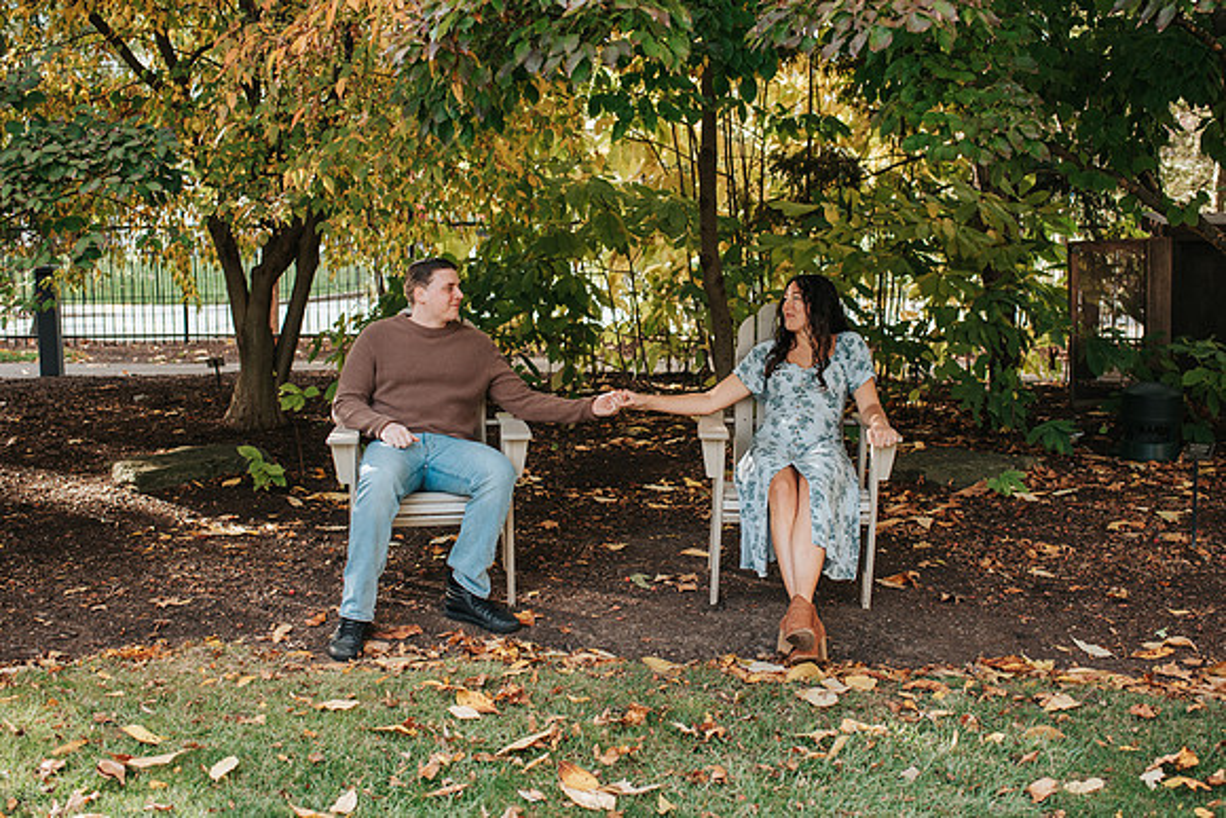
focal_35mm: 41
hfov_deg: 47.5
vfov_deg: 32.7
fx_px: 1394
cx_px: 631
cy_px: 390
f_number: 3.2
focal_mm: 35
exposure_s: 1/250
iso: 450
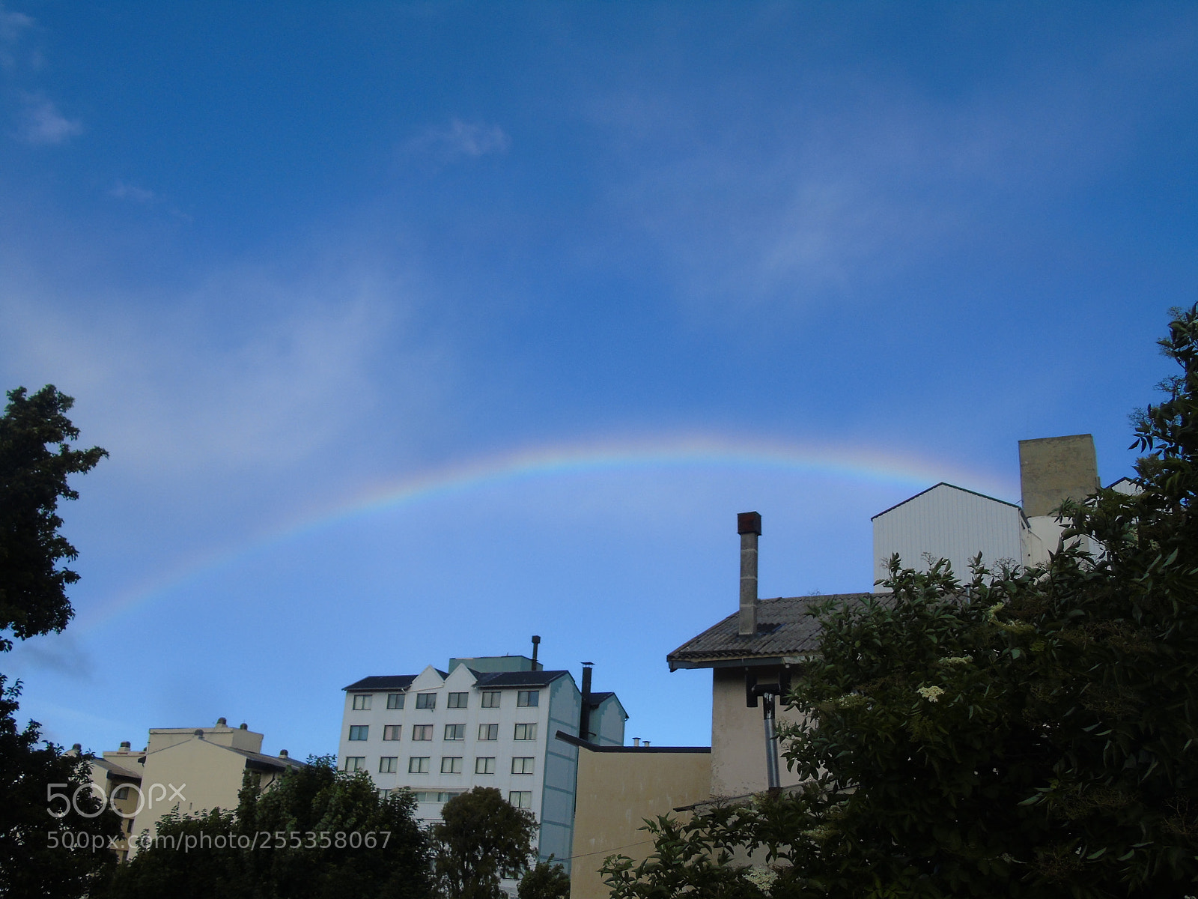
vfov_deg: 41.8
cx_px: 599
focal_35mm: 34
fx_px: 1177
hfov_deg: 54.0
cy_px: 450
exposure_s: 1/1000
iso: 80
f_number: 3.8
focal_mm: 6.1
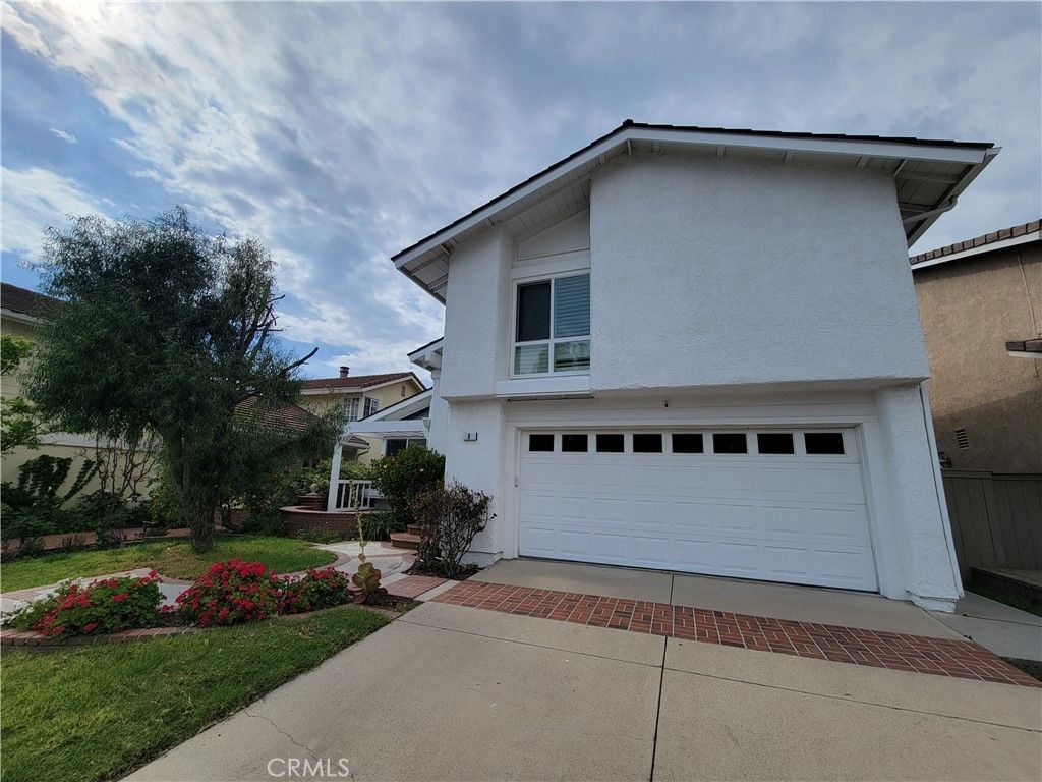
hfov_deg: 106.2
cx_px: 521
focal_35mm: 13
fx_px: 391
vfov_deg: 89.9
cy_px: 391
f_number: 2.2
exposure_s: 1/4098
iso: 50
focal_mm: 2.2
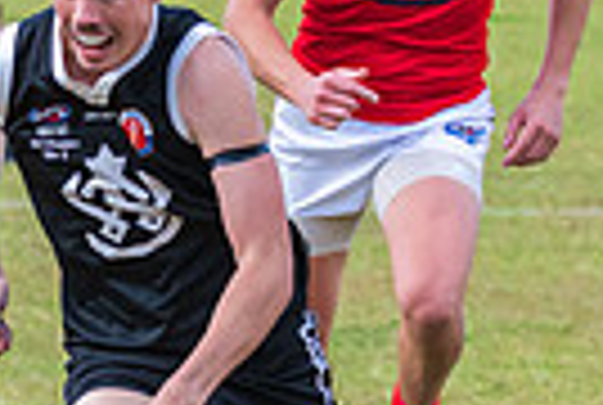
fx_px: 12574
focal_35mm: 749
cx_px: -394
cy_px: 544
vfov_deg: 1.8
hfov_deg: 2.7
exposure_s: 1/1600
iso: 1250
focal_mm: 150
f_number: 6.3
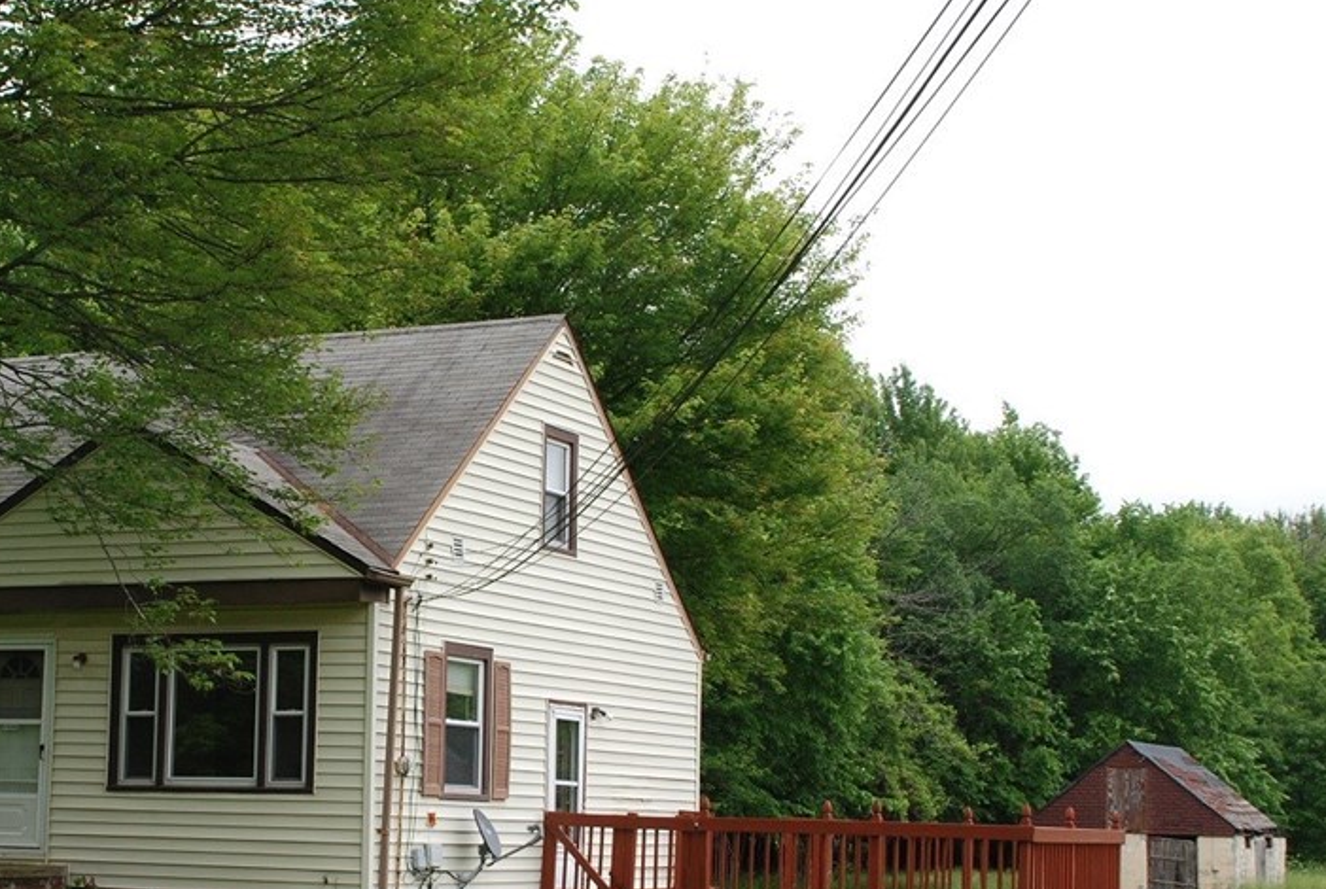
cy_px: 560
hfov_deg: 27.9
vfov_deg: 19.0
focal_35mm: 72
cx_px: 412
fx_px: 2648
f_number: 10
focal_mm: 31
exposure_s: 1/400
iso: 400
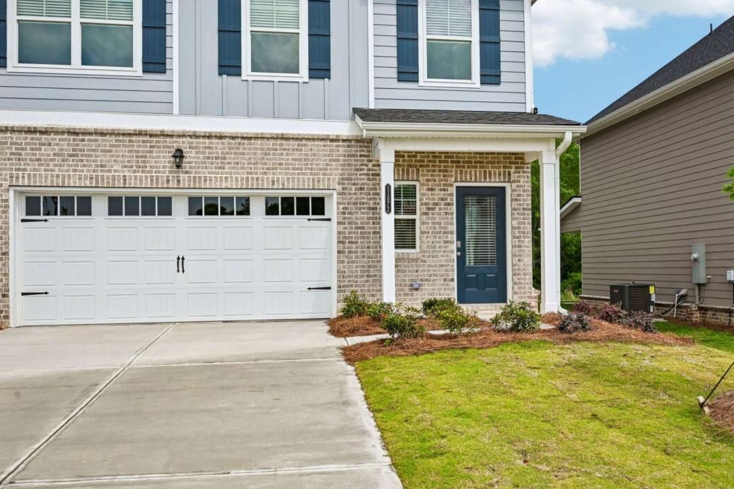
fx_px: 664
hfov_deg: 57.7
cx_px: 412
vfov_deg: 40.4
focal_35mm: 33
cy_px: 261
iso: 100
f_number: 8
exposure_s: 1/500
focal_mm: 28.5
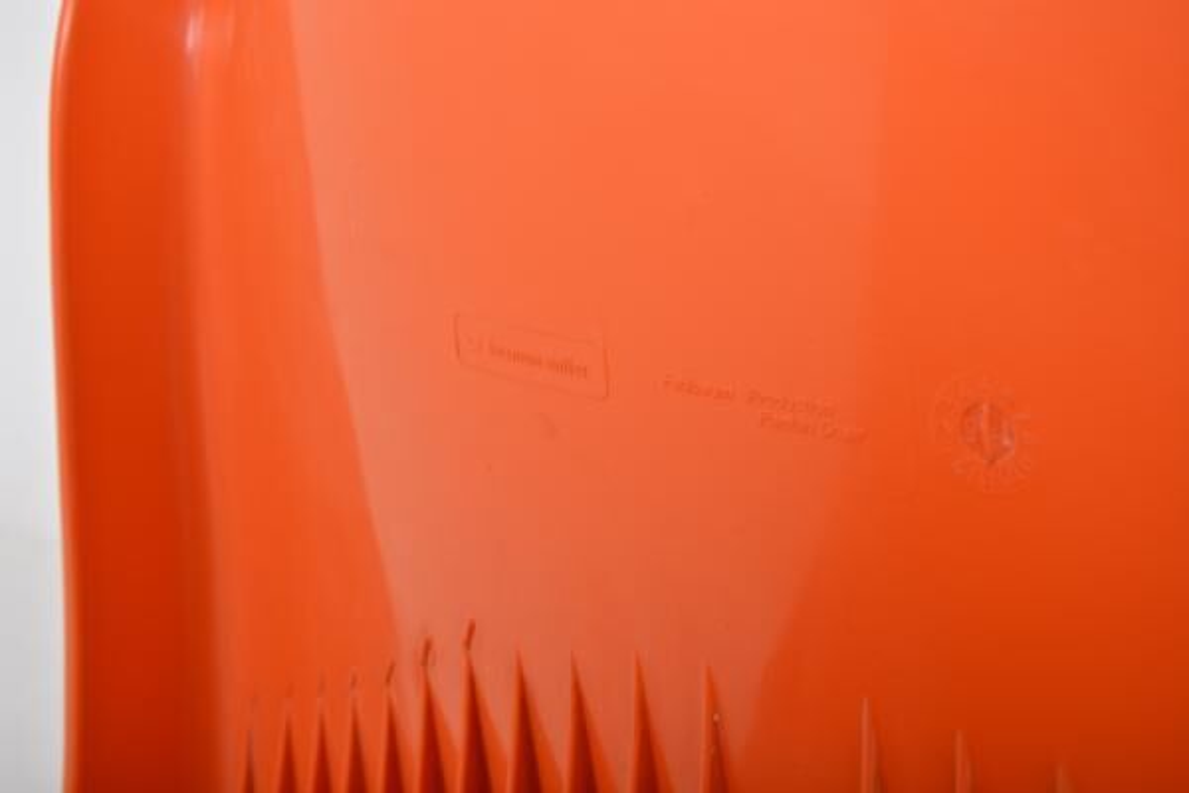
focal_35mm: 87
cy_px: 396
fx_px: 2873
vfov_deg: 15.7
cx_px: 594
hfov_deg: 23.4
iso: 400
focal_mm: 58
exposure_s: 1/160
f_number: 8
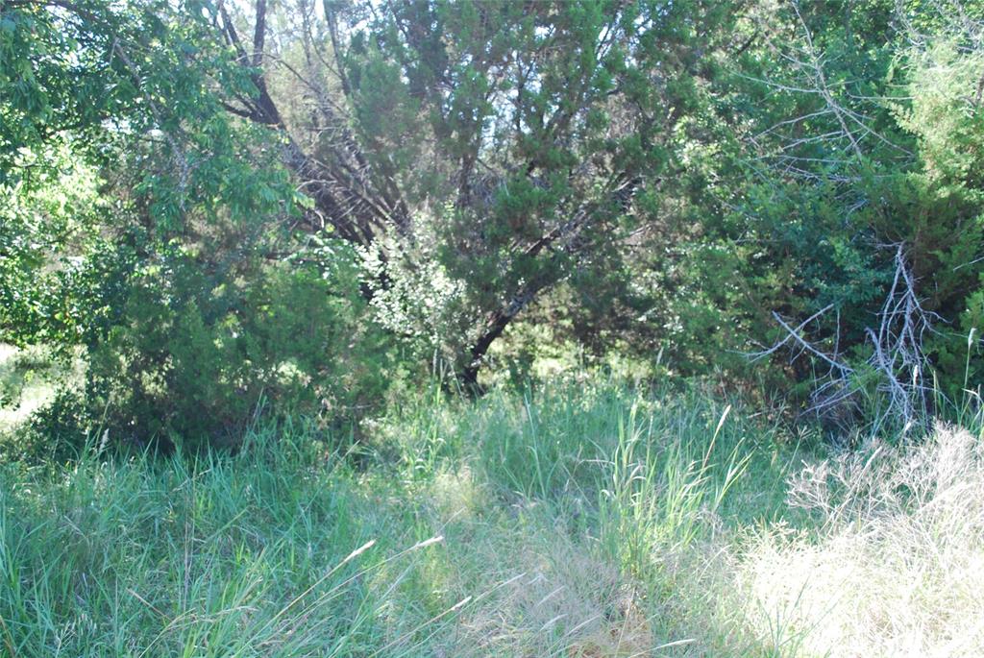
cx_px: 492
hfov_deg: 57.2
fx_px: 903
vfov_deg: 40.1
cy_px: 329
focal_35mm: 33
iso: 200
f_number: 4.5
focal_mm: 22
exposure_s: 1/80
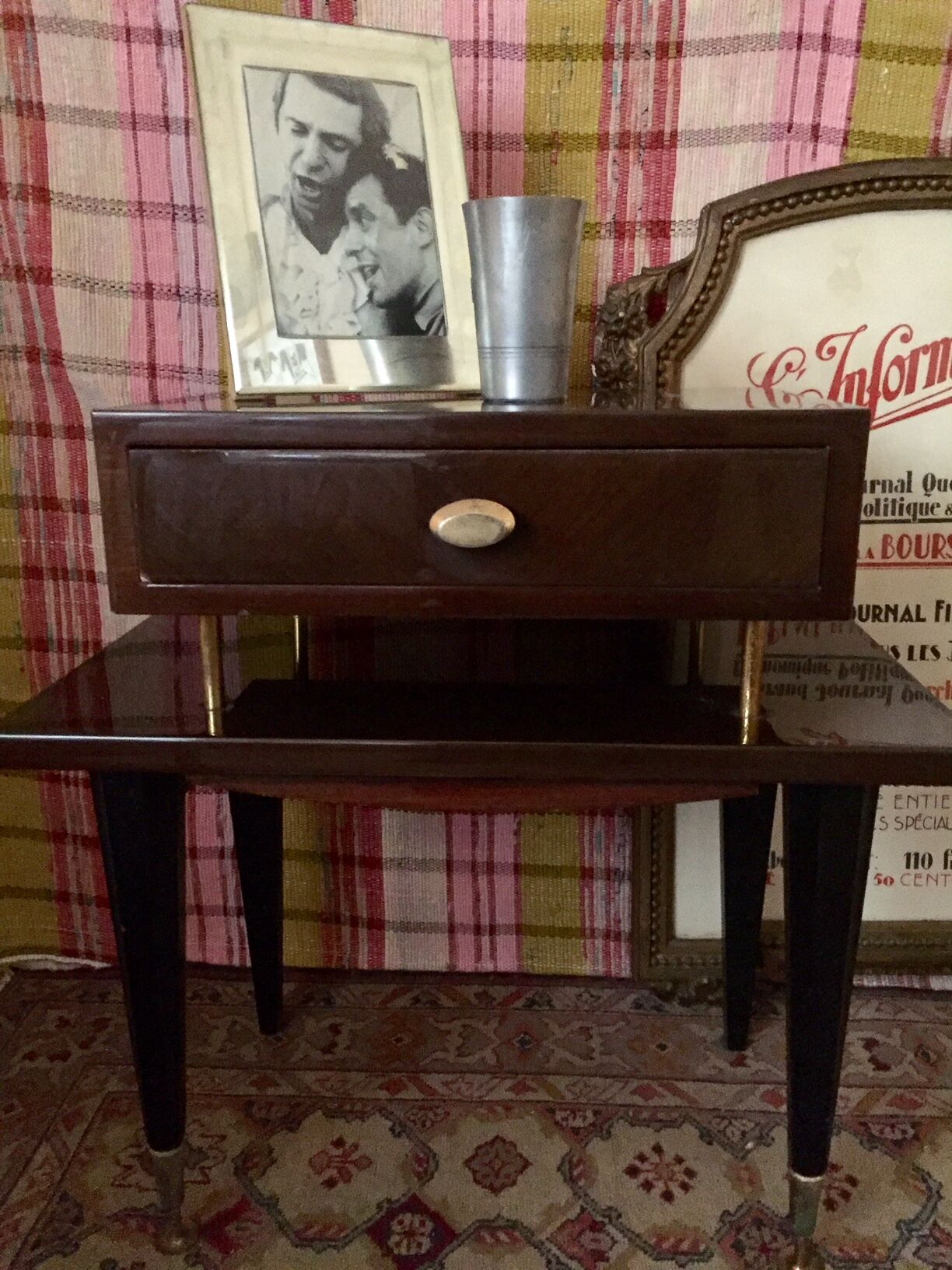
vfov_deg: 61.7
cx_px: 476
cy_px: 635
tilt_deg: -14.2
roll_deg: +0.8
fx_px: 1063
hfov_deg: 48.2
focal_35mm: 29
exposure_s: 1/17
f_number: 2.2
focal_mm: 4.15
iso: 1000
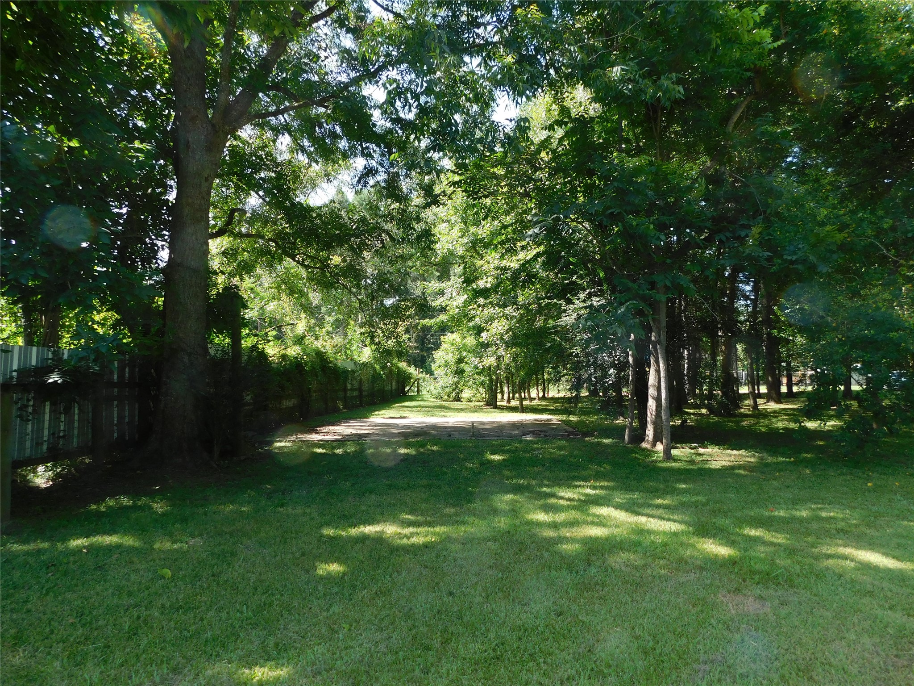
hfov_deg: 73.9
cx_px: 457
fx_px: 607
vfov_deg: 58.9
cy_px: 343
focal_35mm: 23
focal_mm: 4
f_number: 3
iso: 125
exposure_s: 1/250
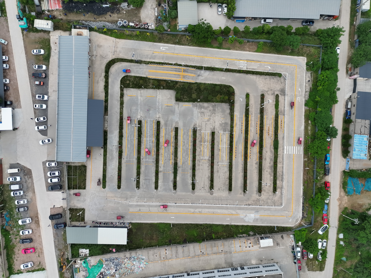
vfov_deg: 56.8
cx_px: 186
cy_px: 139
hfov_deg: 71.6
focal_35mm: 24
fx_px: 257
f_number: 1.7
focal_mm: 6.72
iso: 120
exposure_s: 1/3000
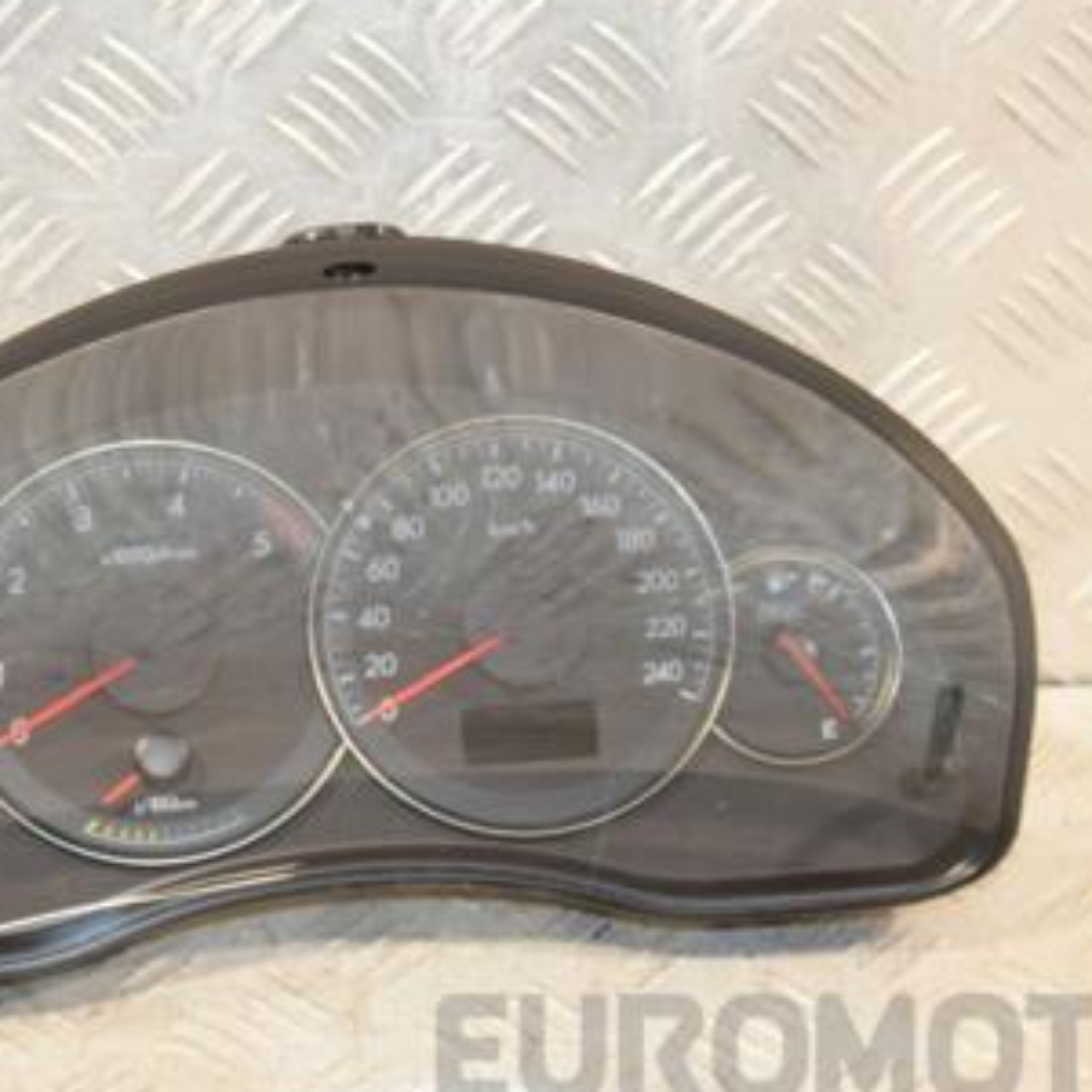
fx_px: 3462
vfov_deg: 17.9
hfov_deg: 17.9
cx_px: 368
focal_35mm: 97
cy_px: 564
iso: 1600
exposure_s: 1/125
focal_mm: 38
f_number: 5.6
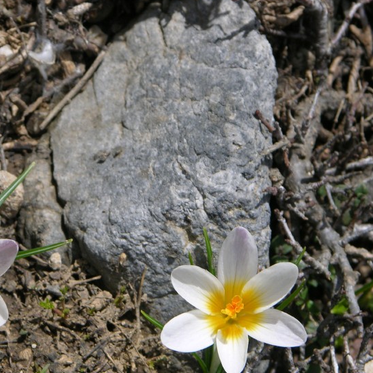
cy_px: 209
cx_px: 59
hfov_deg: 6.6
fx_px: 3231
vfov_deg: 6.6
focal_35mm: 265
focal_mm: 41.1
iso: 50
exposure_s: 1/326
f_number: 5.6
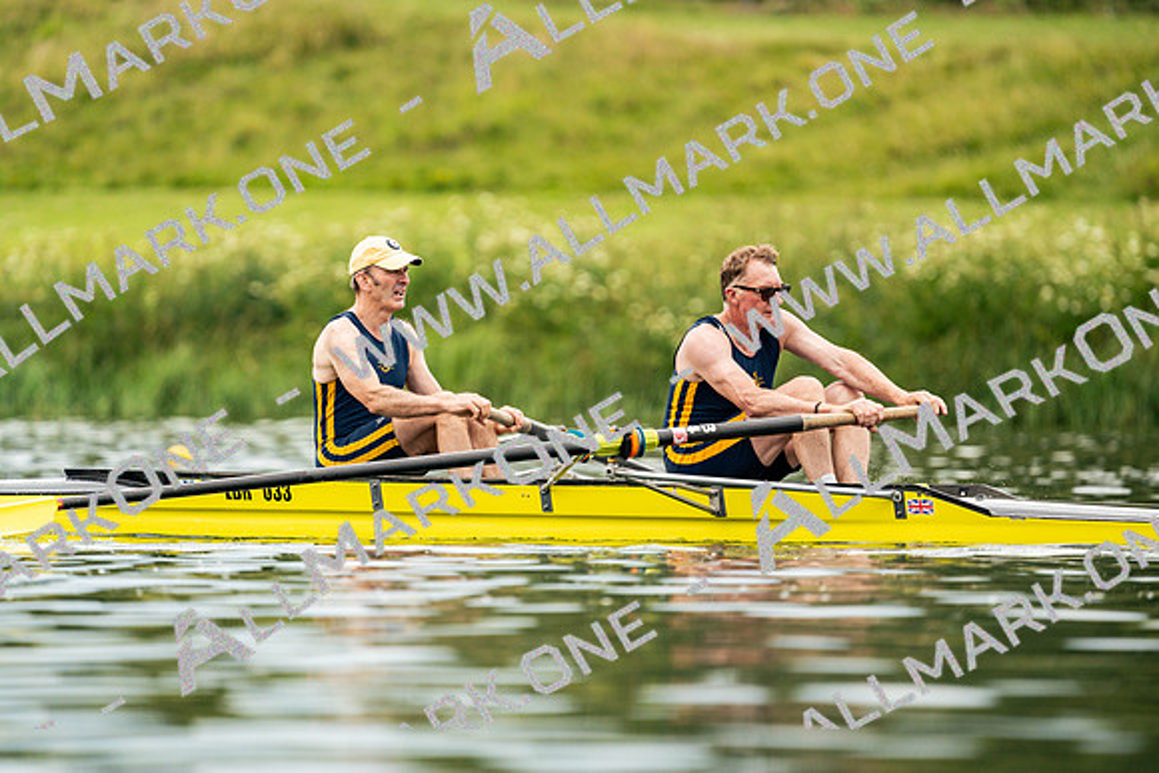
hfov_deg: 3.4
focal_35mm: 600
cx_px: 580
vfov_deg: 2.3
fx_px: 19320
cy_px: 386
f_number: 6.3
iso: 640
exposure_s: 1/2000
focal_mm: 600
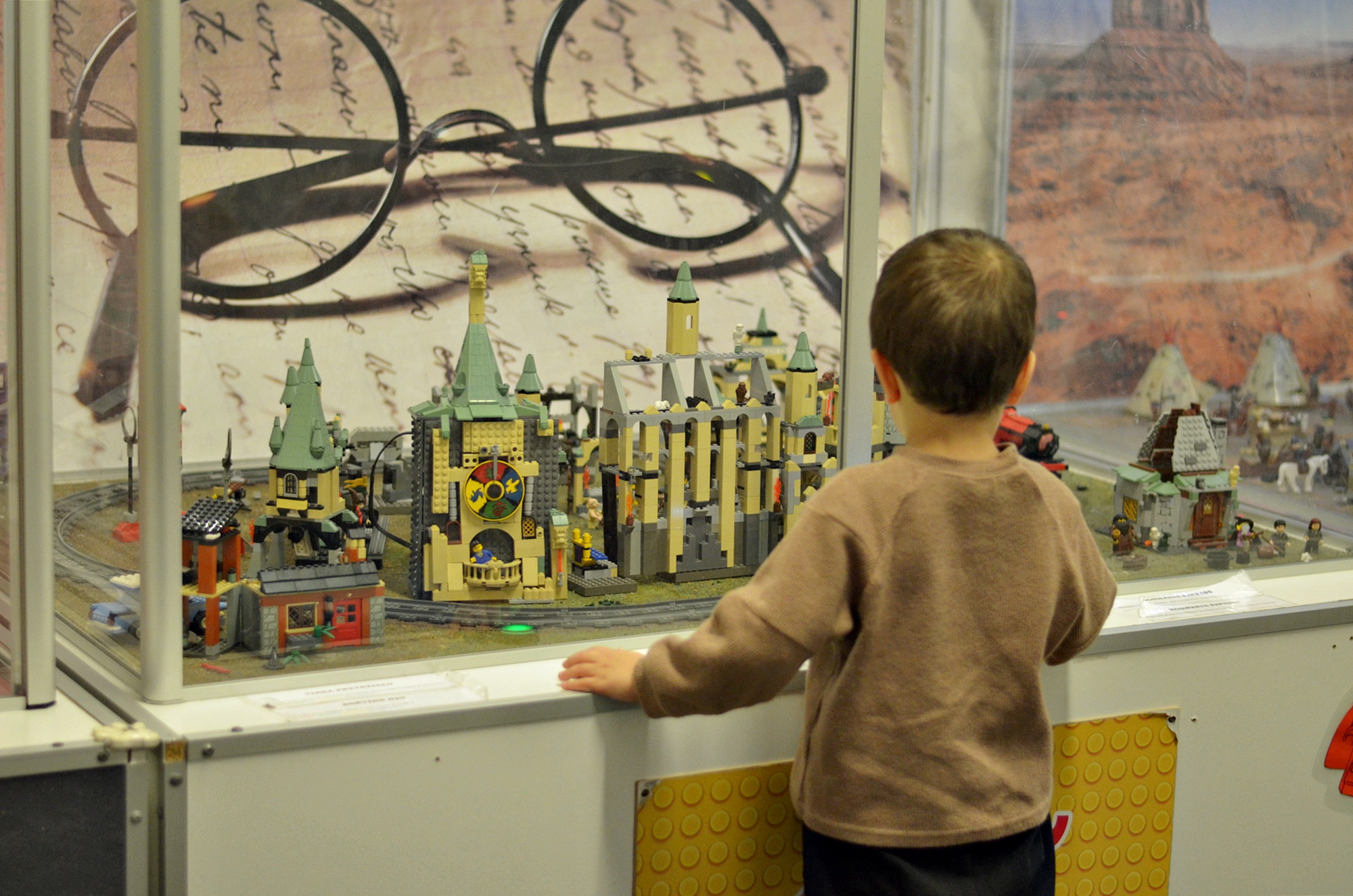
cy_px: 448
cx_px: 676
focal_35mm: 75
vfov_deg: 18.1
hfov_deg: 27.0
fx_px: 2813
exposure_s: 1/320
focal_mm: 50
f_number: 1.8
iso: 1250
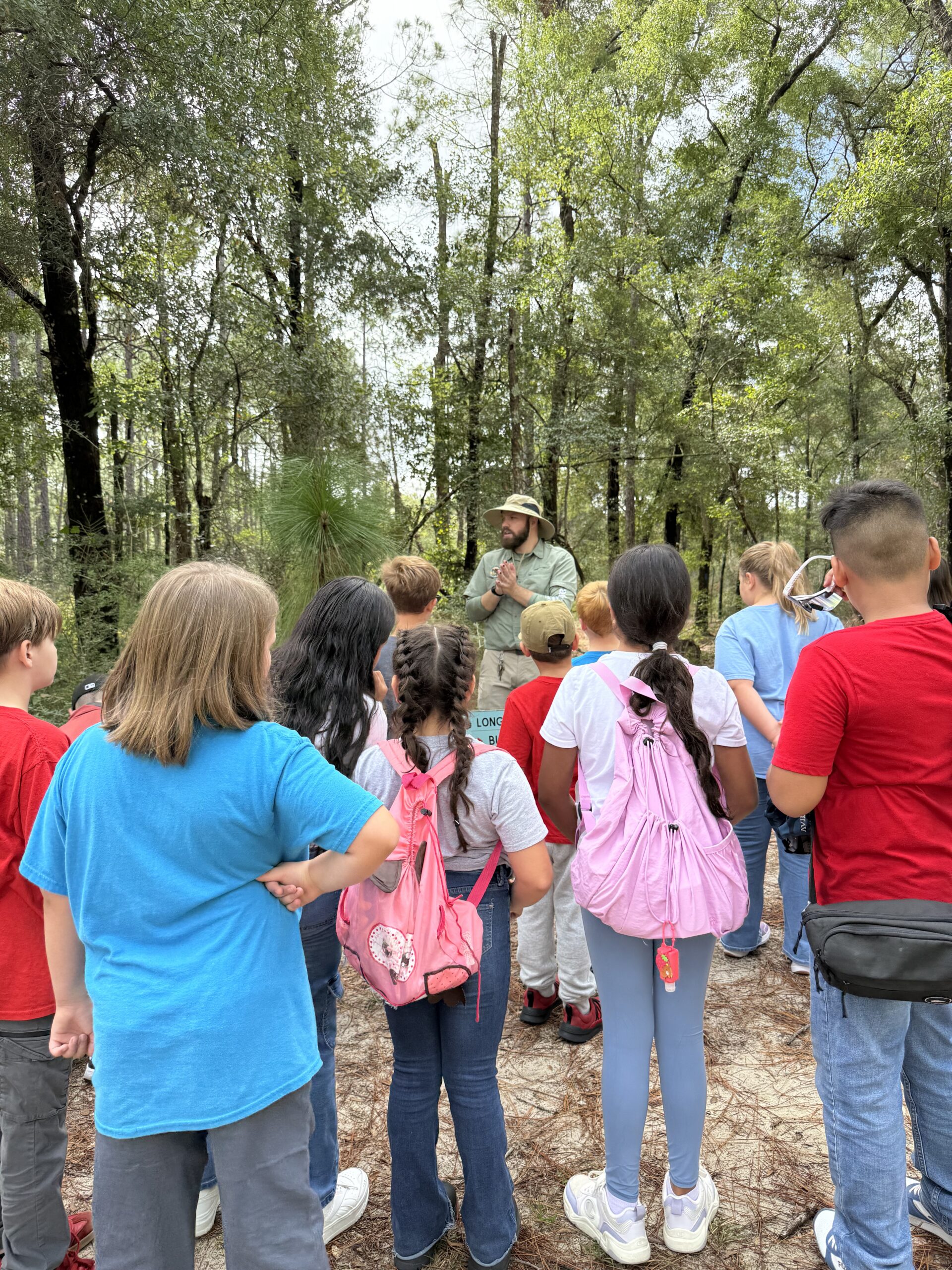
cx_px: 476
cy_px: 635
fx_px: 880
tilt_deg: -1.6
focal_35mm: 24
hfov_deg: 56.8
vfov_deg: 71.6
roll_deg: +1.2
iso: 100
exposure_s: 1/765
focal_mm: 6.76
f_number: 1.78
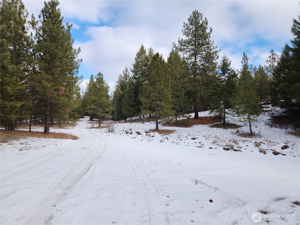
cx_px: 150
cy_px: 112
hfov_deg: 73.9
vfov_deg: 58.9
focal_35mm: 23
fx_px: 199
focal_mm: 5.4
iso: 20
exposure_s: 1/742
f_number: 1.8
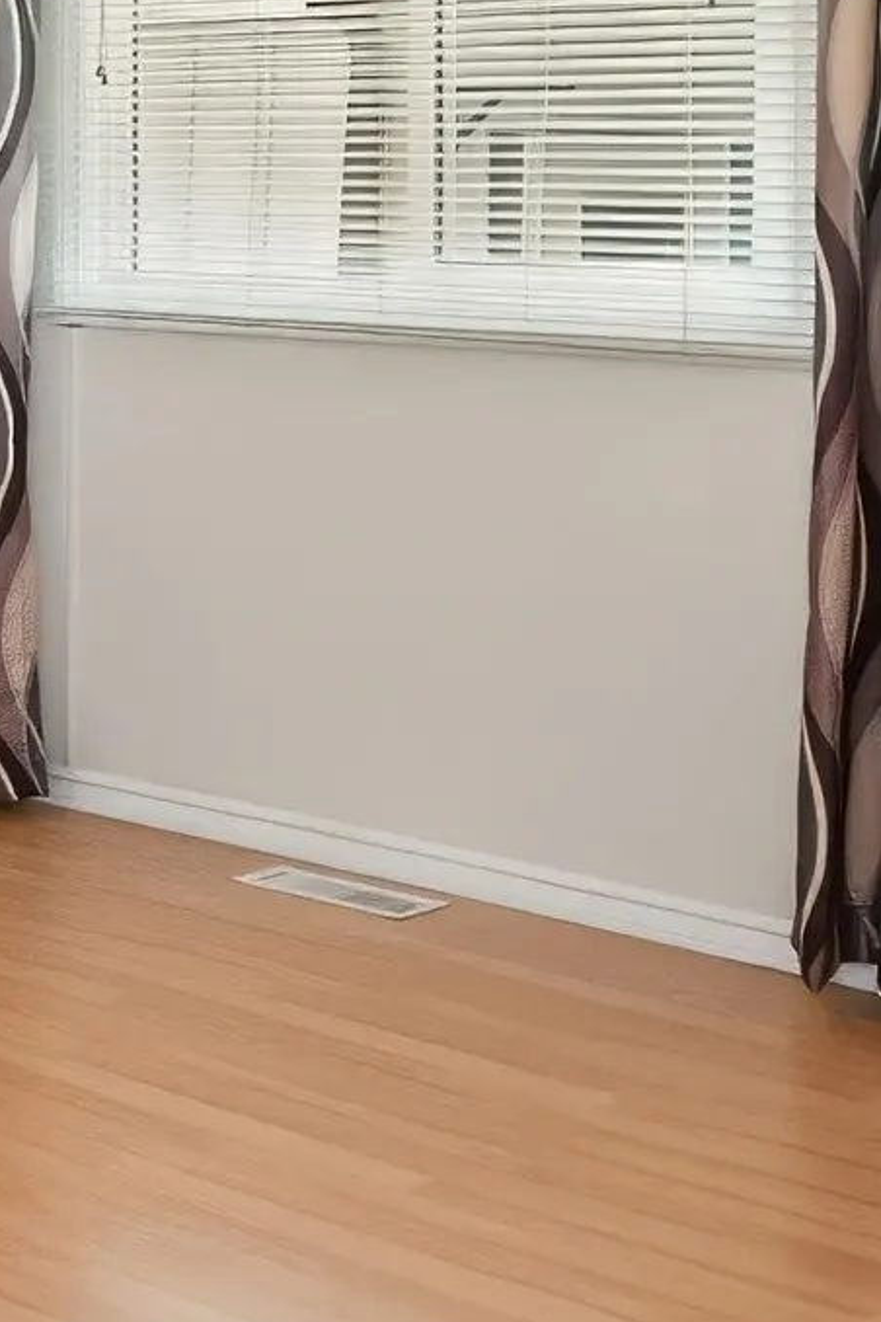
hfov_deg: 18.0
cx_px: -413
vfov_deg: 28.8
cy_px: 205
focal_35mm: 68
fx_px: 2496
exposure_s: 1/125
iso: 320
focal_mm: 10
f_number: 8
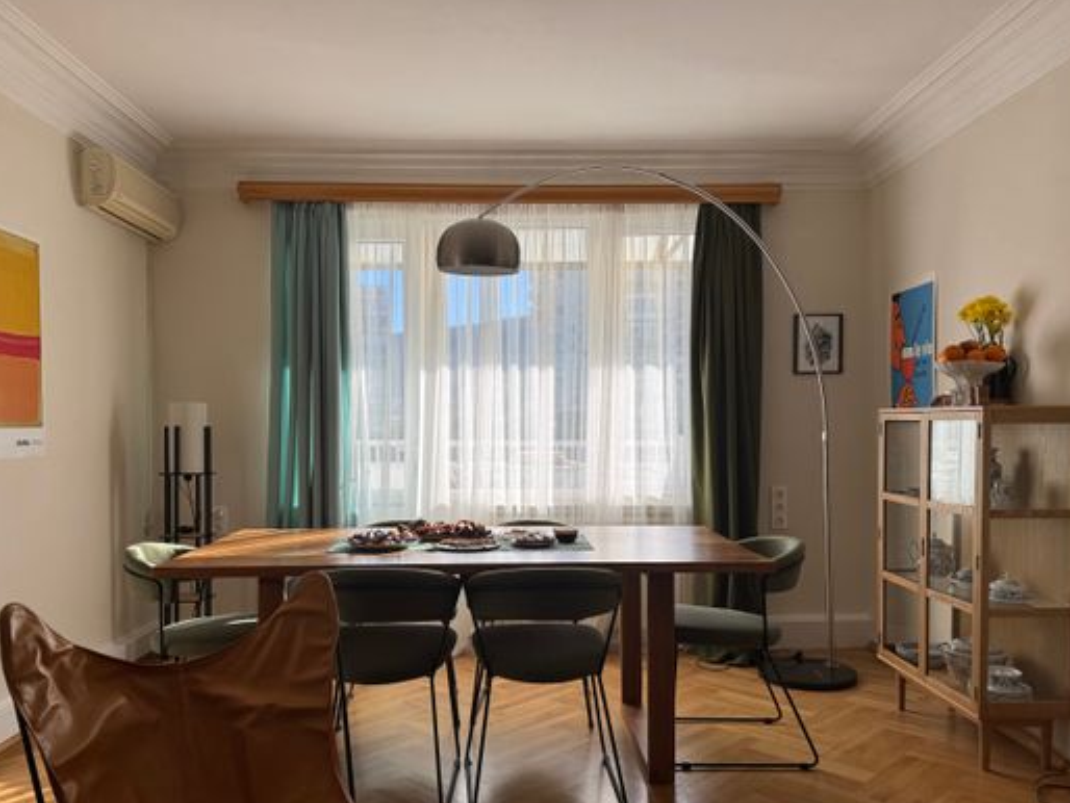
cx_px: 514
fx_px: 866
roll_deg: +0.5
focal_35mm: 28
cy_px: 439
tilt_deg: -2.0
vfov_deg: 49.7
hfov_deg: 63.4
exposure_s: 1/715
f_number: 1.78
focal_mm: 6.76
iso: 80
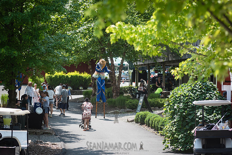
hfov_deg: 17.1
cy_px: 78
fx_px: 773
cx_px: 116
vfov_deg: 11.4
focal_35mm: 120
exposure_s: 1/640
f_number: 4
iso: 200
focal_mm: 120
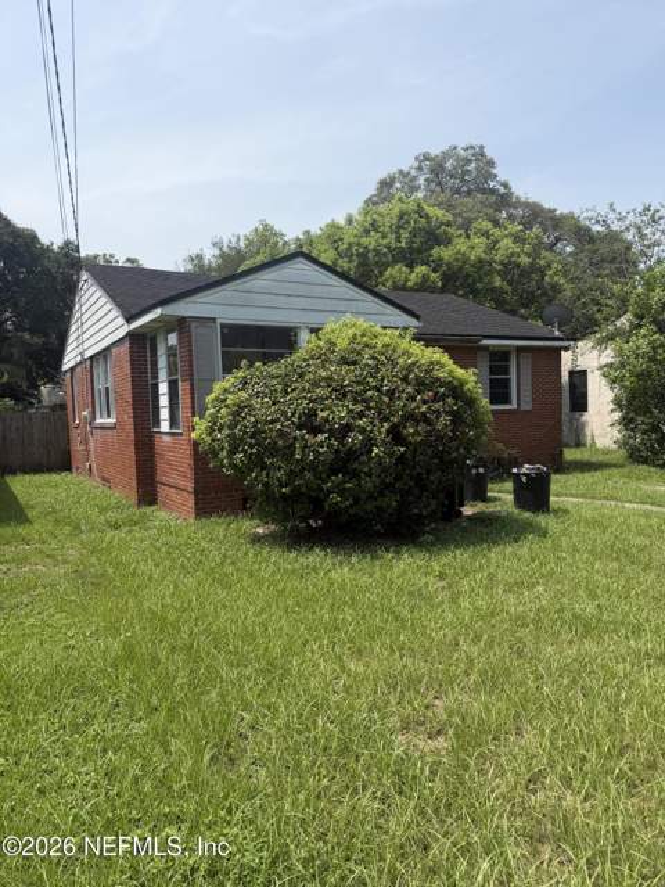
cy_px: 444
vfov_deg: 71.6
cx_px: 332
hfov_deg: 56.8
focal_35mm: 24
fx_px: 615
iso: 80
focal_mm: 6.76
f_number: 1.78
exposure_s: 1/4405
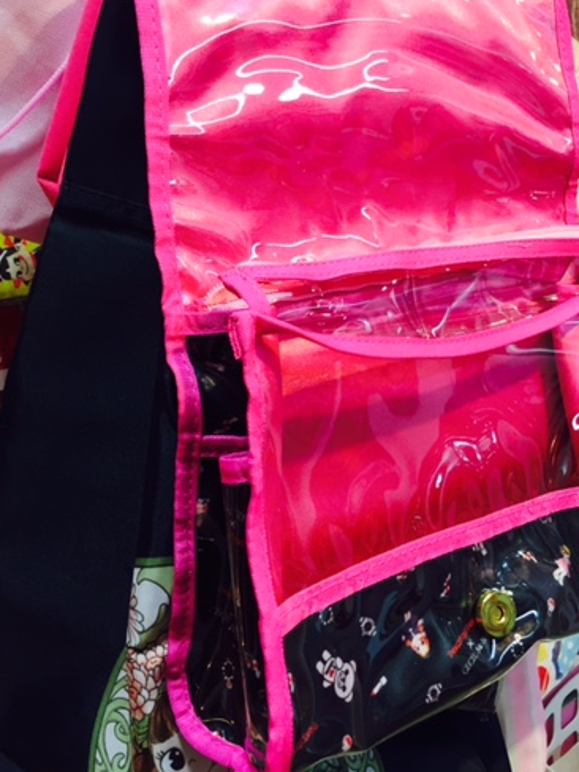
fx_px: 847
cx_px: 351
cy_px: 299
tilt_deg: -10.5
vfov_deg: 48.6
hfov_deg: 37.6
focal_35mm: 38
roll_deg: +0.1
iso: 50
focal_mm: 4.15
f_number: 2.2
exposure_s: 1/33
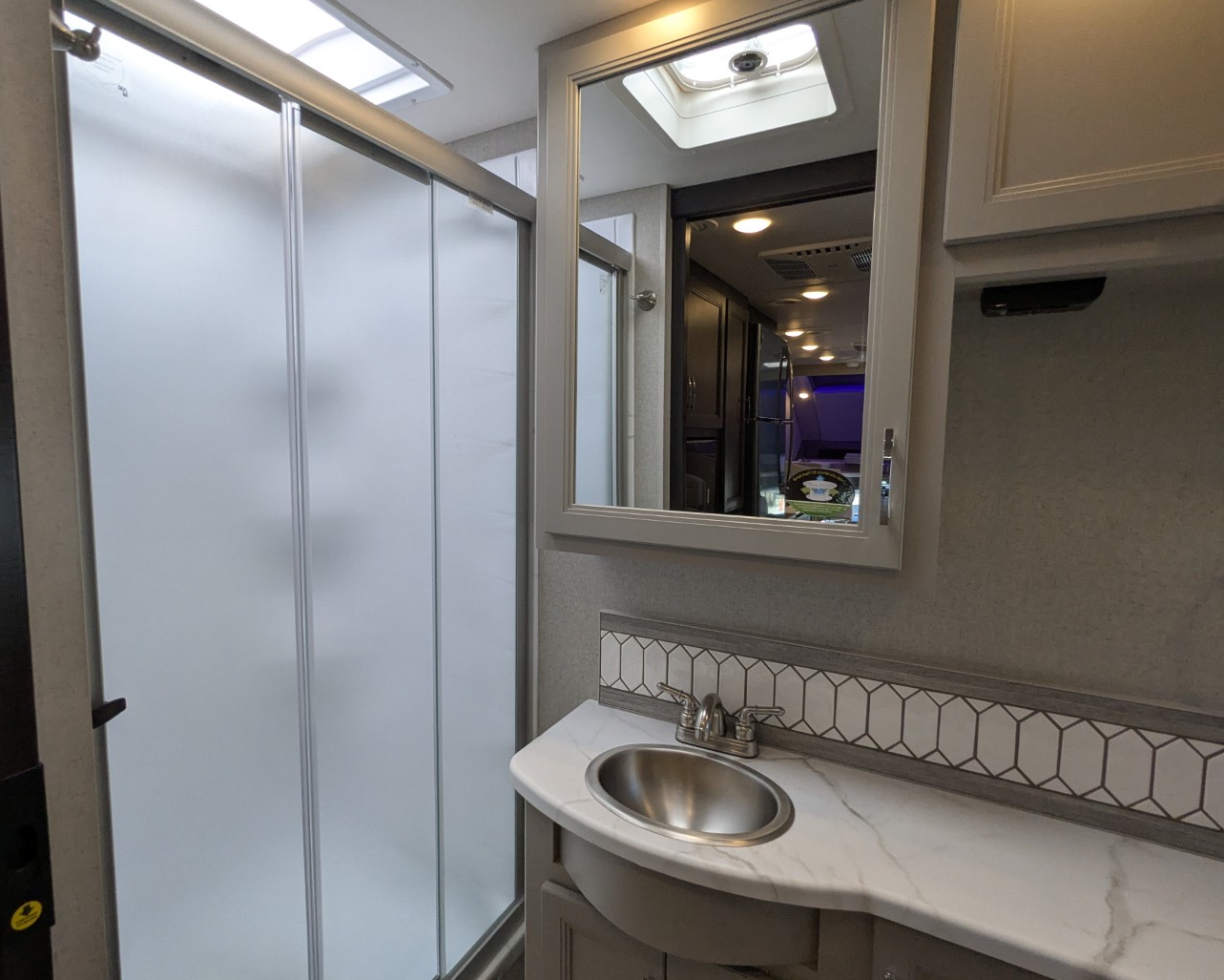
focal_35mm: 17
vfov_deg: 77.0
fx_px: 616
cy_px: 490
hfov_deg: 89.4
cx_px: 560
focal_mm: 2.35
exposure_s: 1/525
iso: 241
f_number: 2.2
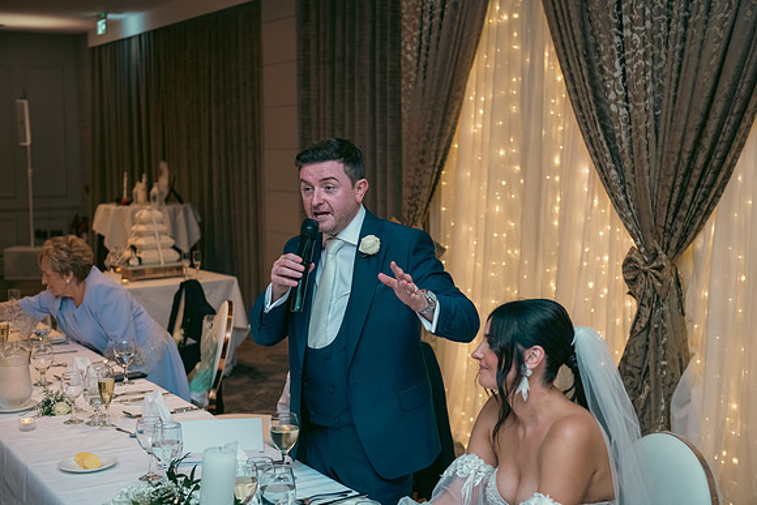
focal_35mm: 50
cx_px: 378
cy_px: 252
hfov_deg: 39.6
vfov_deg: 27.0
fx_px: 1052
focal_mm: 50
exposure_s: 1/160
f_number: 3.5
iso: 800
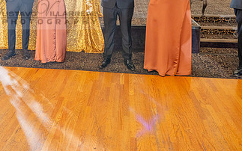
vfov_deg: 28.0
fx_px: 290
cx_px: 40
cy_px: 12
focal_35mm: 44
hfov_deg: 42.7
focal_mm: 24
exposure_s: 1/80
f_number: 4
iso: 800
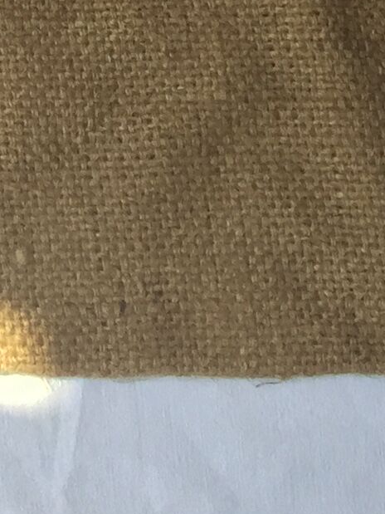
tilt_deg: -67.3
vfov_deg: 10.8
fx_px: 2270
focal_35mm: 153
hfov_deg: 9.4
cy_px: -764
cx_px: -232
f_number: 2.2
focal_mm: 4.15
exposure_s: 1/250
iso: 32
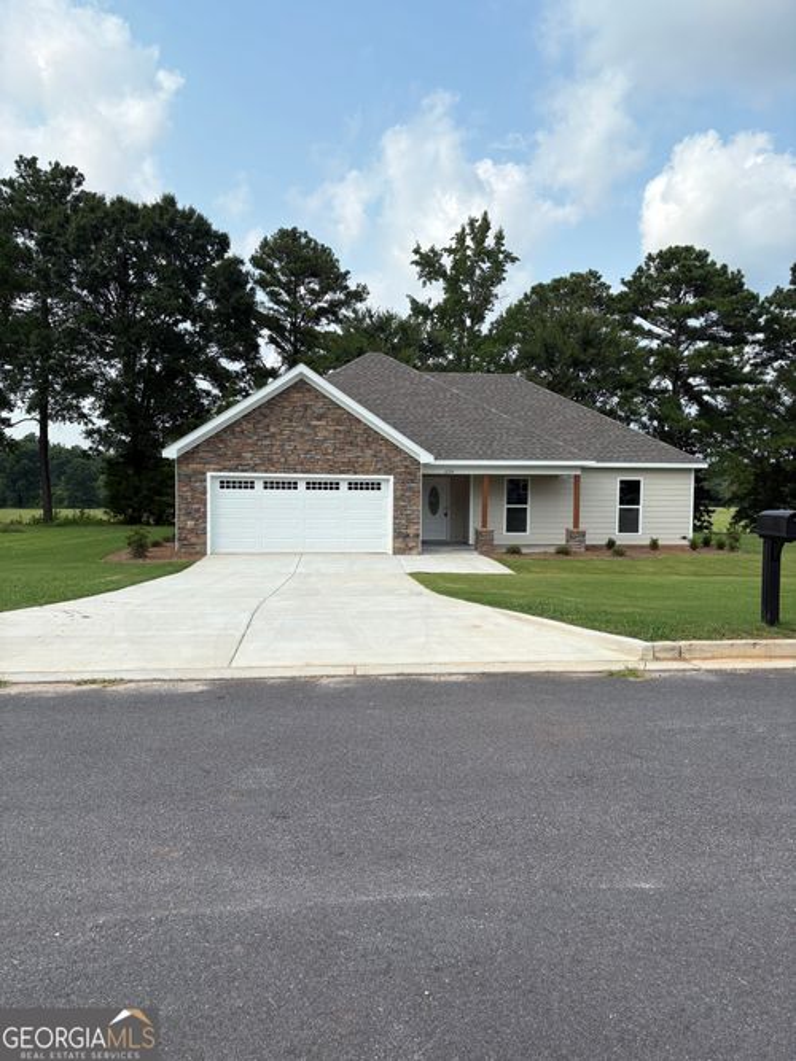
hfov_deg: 53.0
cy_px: 530
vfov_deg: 67.3
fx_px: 797
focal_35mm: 26
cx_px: 398
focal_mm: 5.96
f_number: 1.6
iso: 50
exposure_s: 1/2639
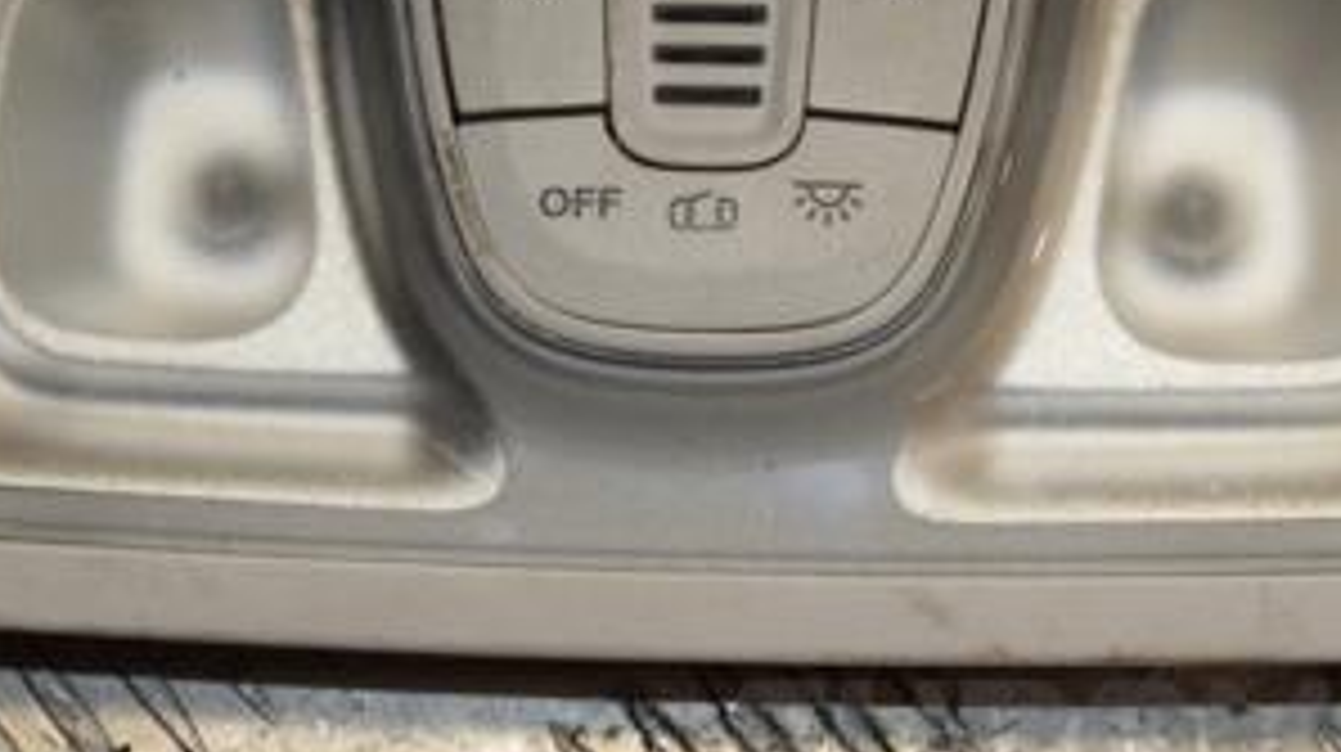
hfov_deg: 14.2
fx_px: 5400
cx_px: 652
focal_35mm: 152
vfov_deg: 7.9
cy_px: 149
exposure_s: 1/200
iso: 800
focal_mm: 48
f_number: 9
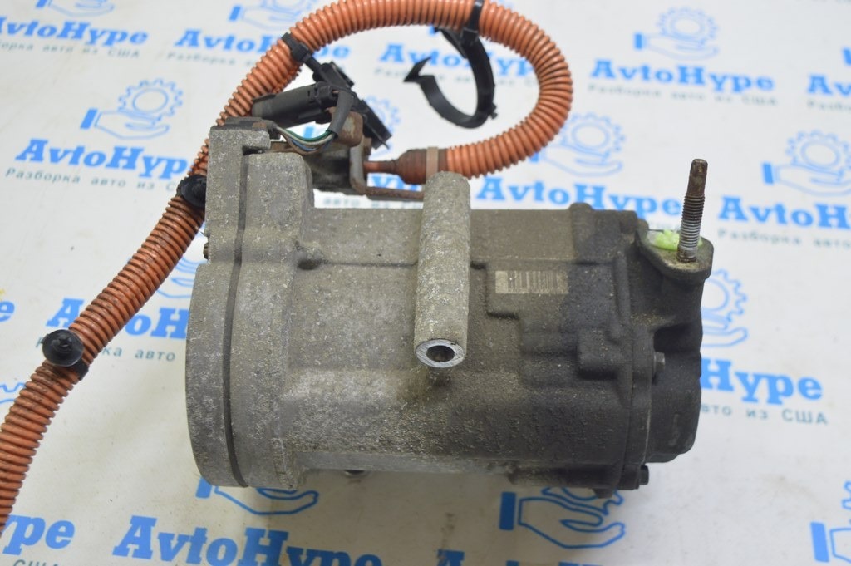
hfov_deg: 46.4
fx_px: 992
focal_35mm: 42
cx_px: 426
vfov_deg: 31.8
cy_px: 283
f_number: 5.6
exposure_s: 1/20
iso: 400
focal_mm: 28
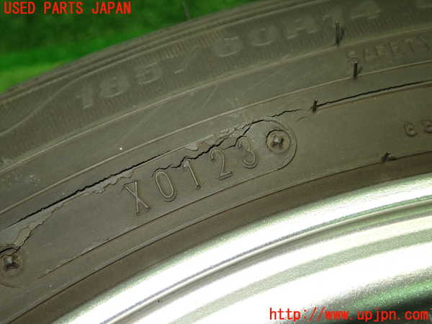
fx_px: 474
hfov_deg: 49.0
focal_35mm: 38
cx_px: 216
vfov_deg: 37.7
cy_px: 162
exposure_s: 1/40
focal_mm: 6.83
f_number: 2.7
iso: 200
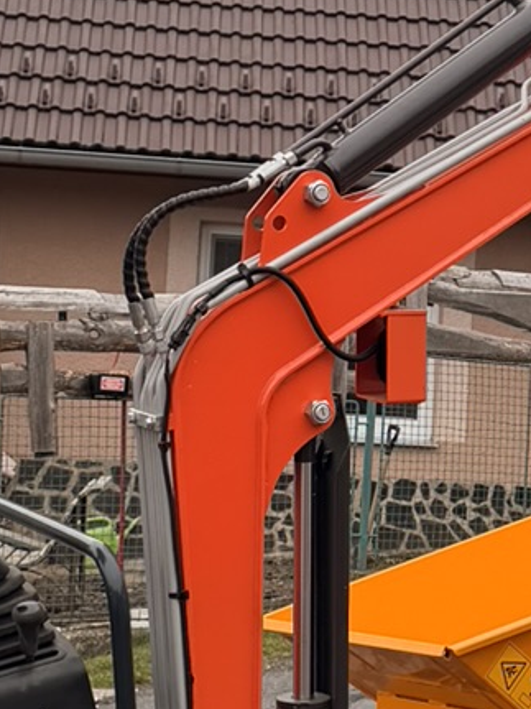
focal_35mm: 114
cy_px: 400
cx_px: 380
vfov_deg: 17.3
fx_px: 2333
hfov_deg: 13.0
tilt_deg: -1.5
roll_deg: -3.9
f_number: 1.78
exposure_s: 1/2299
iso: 80
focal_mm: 6.76
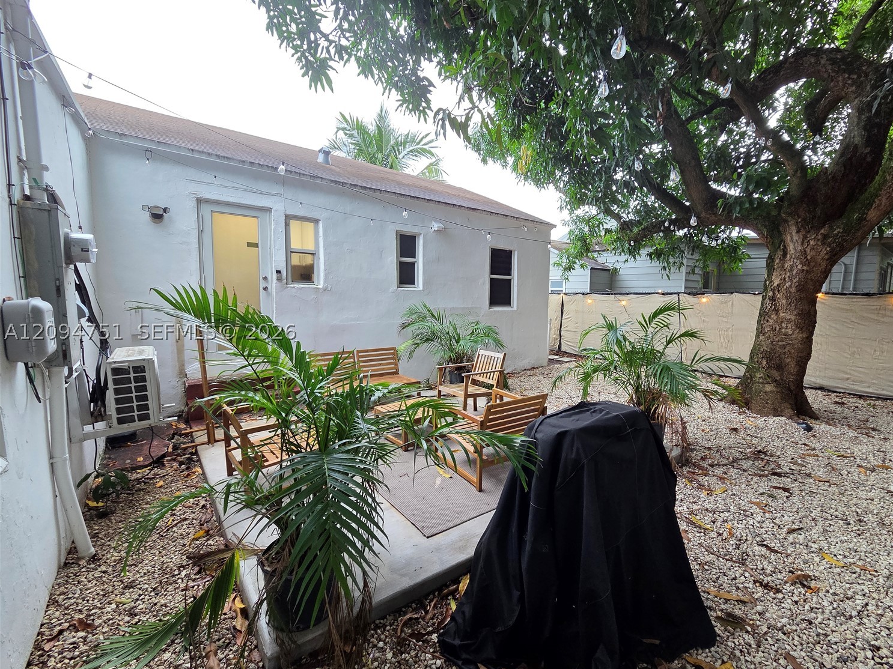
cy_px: 331
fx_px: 361
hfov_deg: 101.9
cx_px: 480
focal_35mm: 14
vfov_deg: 85.7
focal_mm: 2.2
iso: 200
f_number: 2.2
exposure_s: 1/60
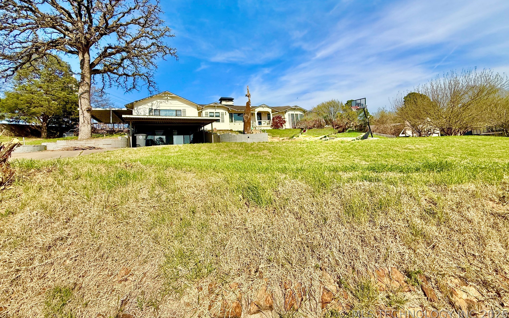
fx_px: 208
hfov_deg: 101.5
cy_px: 130
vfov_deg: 74.1
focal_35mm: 15
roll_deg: +3.2
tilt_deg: +4.6
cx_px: 253
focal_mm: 2.22
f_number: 2.2
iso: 50
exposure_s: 1/3663
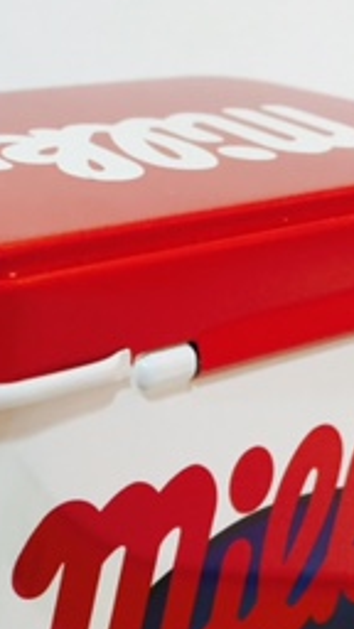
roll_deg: -1.6
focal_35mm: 79
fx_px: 1318
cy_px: 722
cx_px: 91
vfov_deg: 24.7
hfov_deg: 15.2
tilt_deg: -27.8
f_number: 2.2
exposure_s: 1/33
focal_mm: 4.15
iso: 80
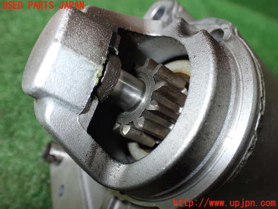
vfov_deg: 46.8
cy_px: 104
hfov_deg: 60.0
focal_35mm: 30
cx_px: 139
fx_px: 241
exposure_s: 1/30
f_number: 6.3
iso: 800
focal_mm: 5.4
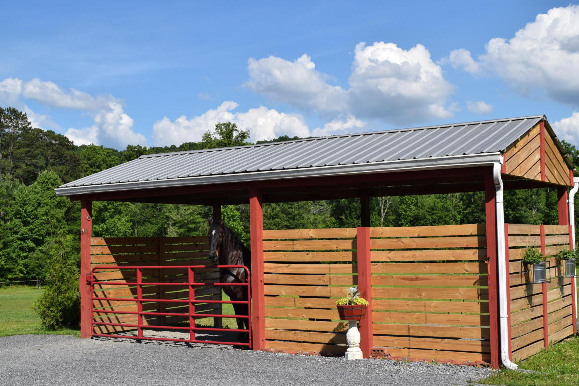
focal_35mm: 46
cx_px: 290
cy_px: 193
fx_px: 748
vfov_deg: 28.9
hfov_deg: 42.3
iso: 200
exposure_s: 1/500
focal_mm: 31
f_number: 11
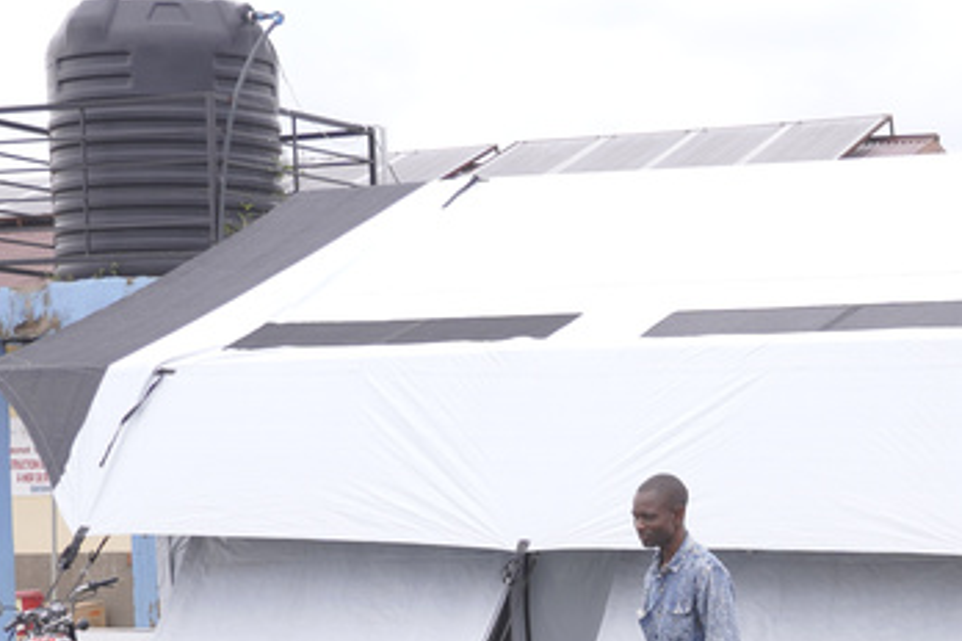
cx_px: 835
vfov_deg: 12.9
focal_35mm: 103
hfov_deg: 19.5
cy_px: 774
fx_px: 2752
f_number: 4.5
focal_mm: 35
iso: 125
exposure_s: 1/250
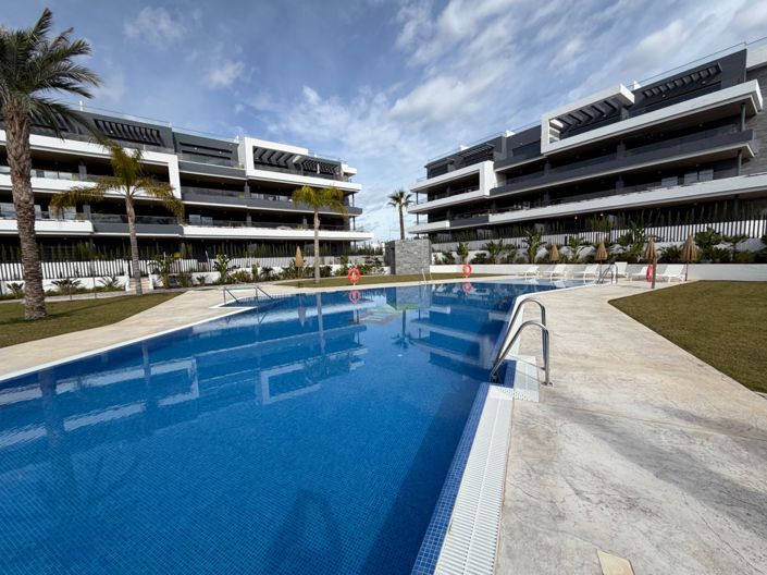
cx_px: 384
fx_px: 310
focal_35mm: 14
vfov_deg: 85.6
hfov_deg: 102.1
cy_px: 288
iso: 20
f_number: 2.2
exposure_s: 1/1259
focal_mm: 2.22
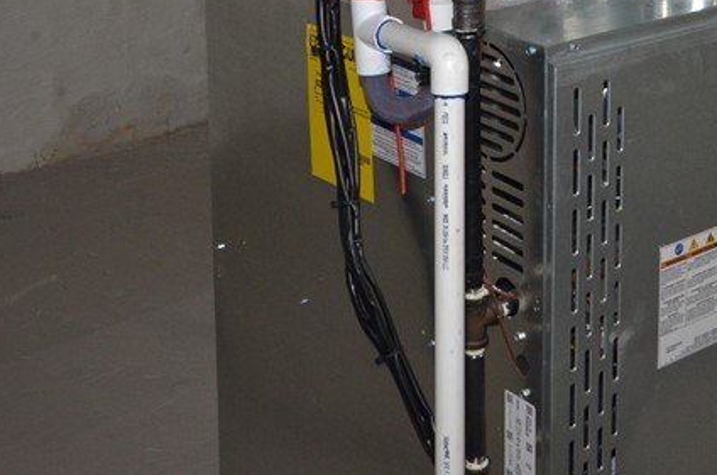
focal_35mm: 77
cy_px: -112
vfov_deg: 16.8
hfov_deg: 25.0
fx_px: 1531
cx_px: 735
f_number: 5.6
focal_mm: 20
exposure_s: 1/60
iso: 800
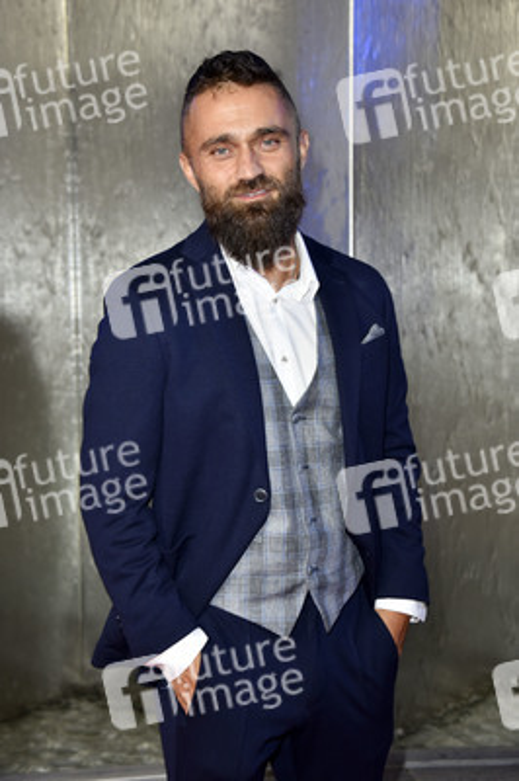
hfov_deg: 20.9
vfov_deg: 31.0
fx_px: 1408
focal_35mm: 65
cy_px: 390
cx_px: 260
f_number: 5.6
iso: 800
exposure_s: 1/125
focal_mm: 65
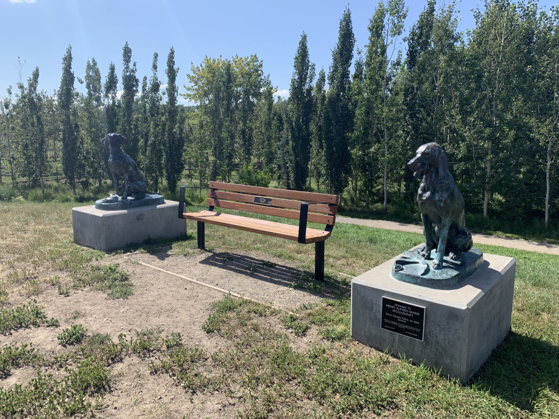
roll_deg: +1.0
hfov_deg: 67.3
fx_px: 420
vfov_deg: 53.1
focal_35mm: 26
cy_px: 210
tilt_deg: -8.5
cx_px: 280
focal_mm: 4.25
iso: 25
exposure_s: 1/1536
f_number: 1.8
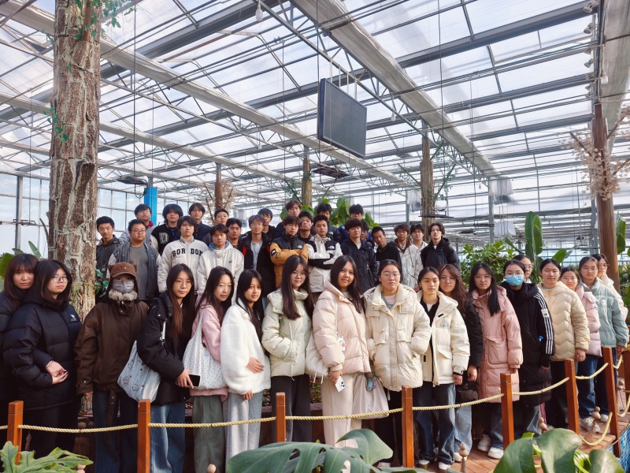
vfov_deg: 58.9
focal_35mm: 23
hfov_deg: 73.9
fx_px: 419
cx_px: 315
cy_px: 236
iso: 50
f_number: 1.63
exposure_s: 1/173
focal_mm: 8.72
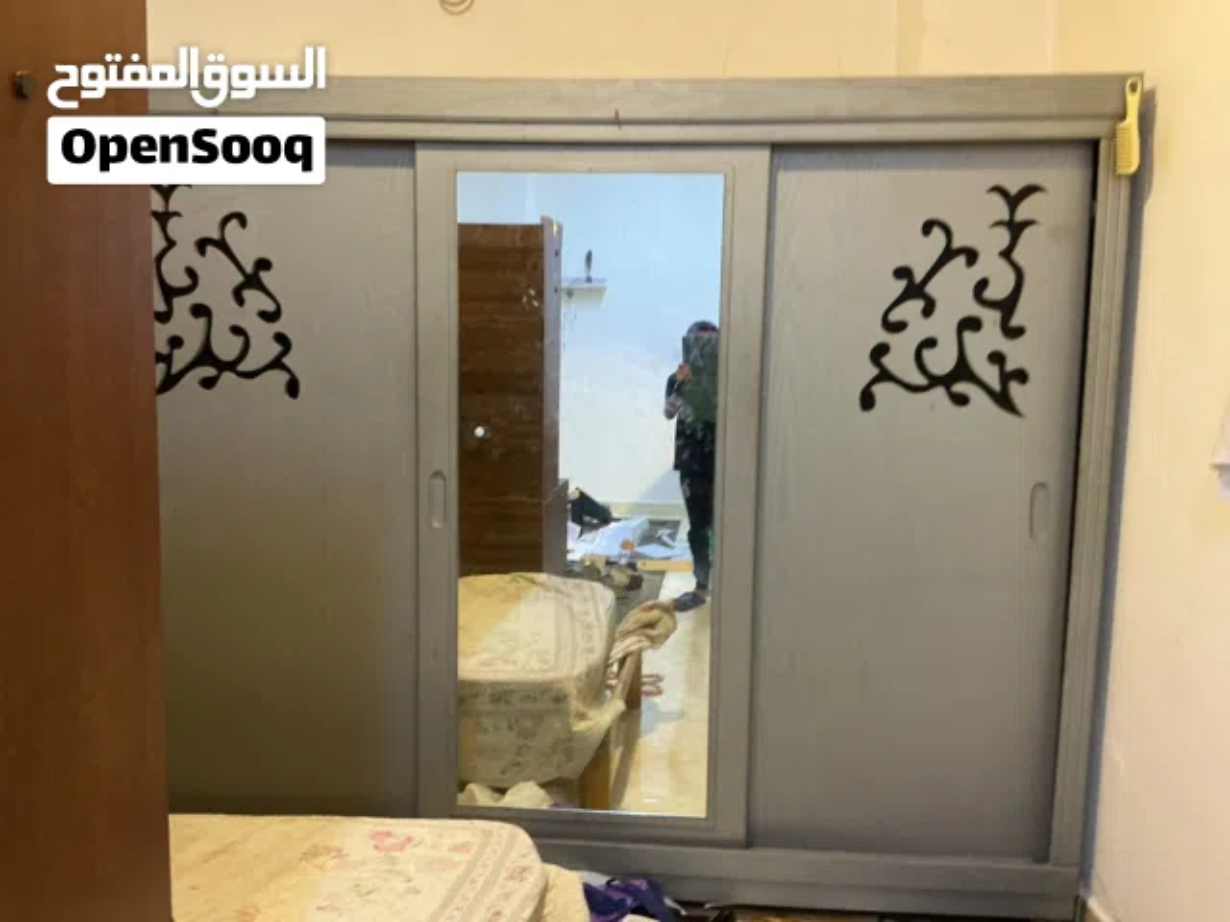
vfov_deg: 48.2
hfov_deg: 61.7
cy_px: 461
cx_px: 615
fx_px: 1030
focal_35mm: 29
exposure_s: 1/50
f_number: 1.8
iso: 200
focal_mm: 3
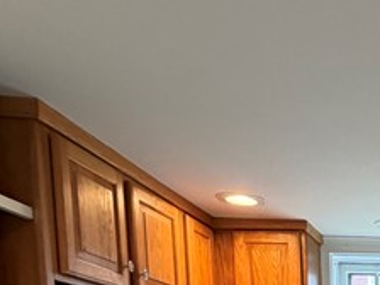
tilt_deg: -4.8
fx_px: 703
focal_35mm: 64
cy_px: 473
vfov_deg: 19.0
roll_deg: +1.1
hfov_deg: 24.0
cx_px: 568
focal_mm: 2.22
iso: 250
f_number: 2.2
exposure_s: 1/120
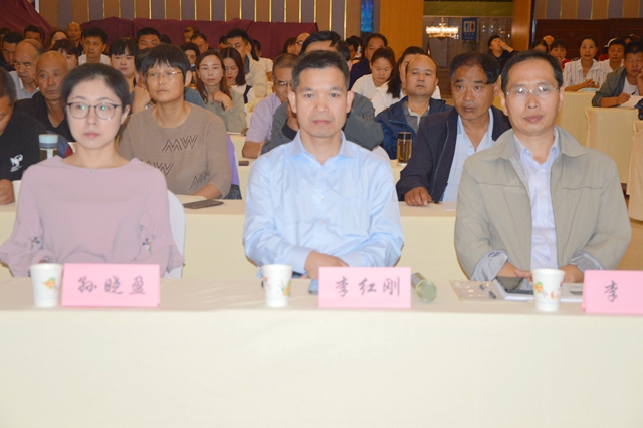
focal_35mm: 75
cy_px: 214
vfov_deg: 18.2
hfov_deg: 27.0
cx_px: 322
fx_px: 1339
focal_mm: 50
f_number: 5
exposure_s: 1/60
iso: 500
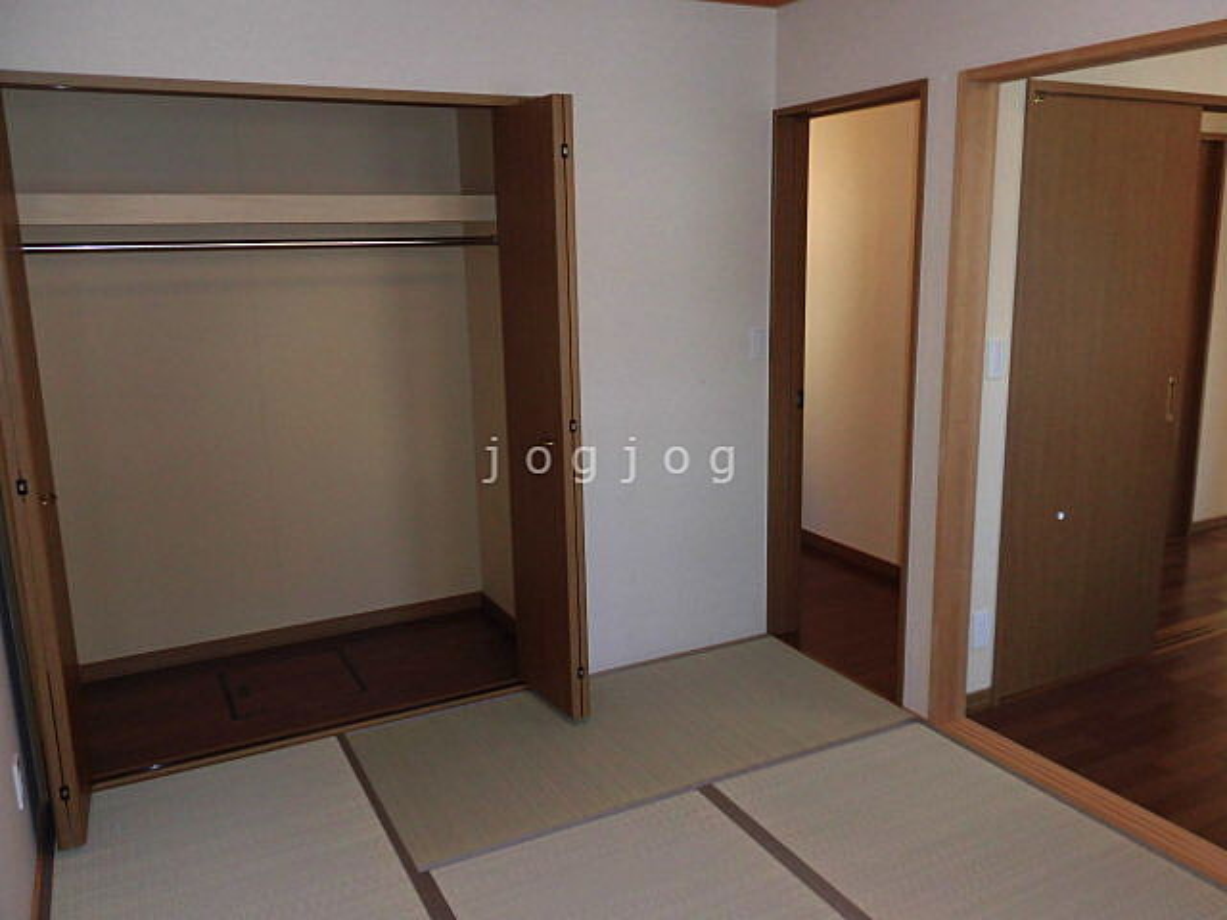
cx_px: 614
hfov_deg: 63.4
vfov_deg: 49.7
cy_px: 460
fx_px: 992
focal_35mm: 28
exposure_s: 1/40
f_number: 3.3
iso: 125
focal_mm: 4.98
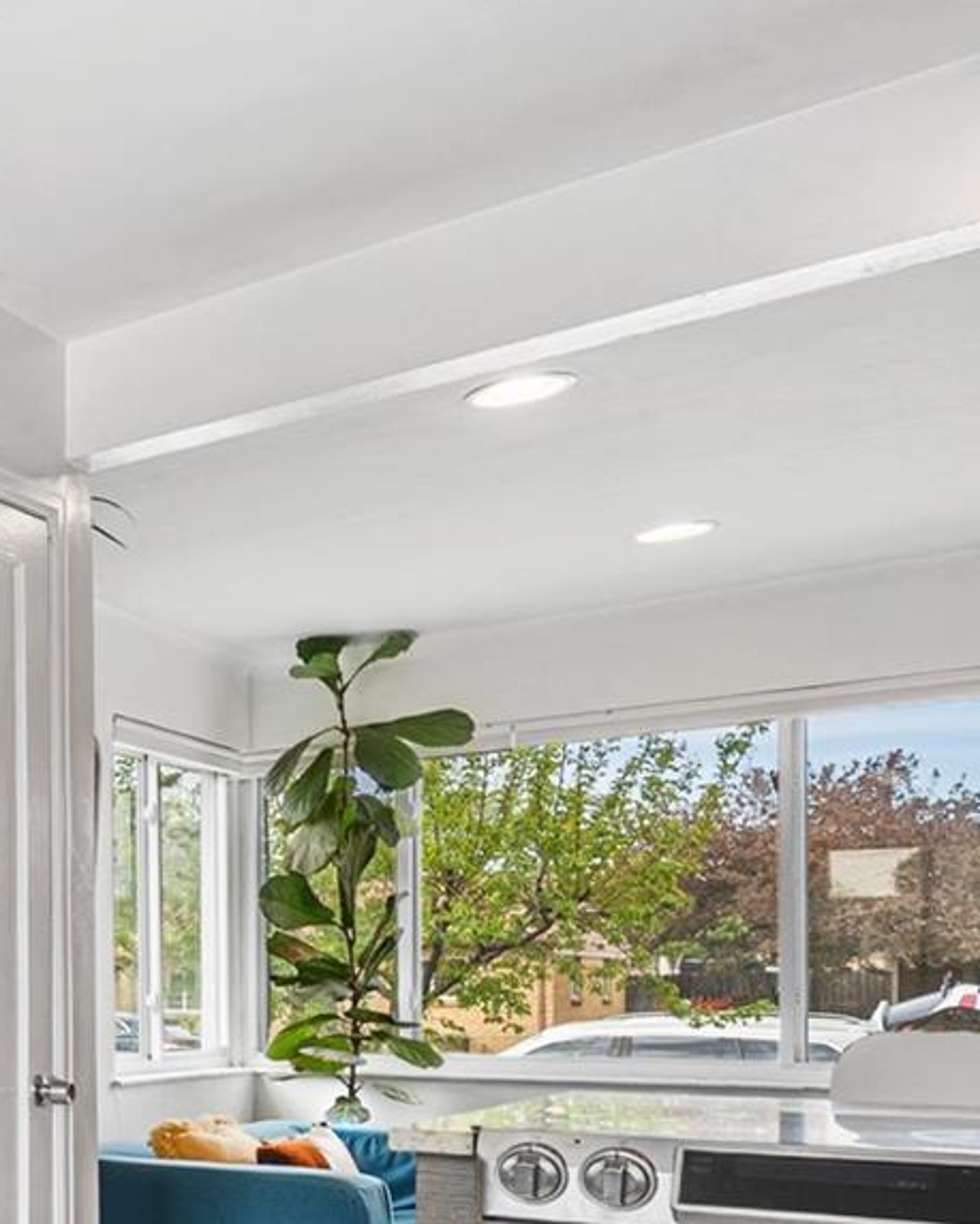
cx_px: -715
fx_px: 1522
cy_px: 979
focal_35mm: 42
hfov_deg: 22.9
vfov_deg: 41.9
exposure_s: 1/2
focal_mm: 16
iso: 200
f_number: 8
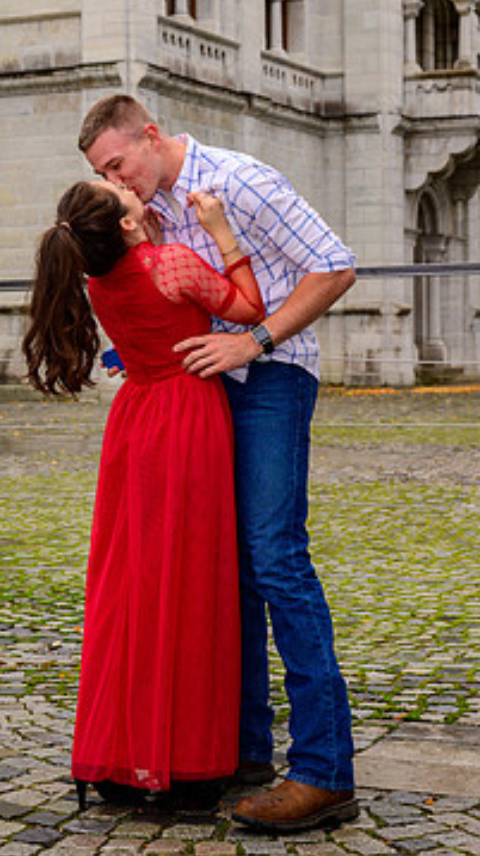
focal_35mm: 75
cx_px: 180
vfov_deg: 28.1
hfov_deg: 16.1
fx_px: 1699
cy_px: 325
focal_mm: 57
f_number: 7.1
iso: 400
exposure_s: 1/200
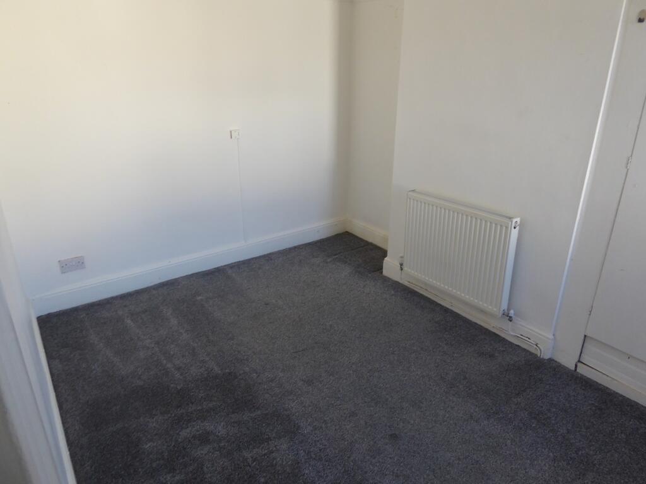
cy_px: 242
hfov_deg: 69.4
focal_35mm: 25
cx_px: 323
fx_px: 467
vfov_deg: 54.9
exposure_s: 1/60
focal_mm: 4.3
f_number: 3.3
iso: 200
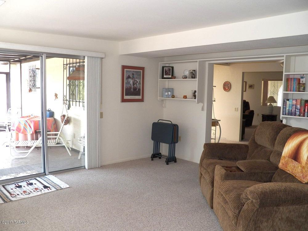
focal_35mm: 31
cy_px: 116
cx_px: 154
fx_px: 276
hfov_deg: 58.4
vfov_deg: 45.4
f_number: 2.8
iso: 125
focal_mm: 5.5
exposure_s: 1/60
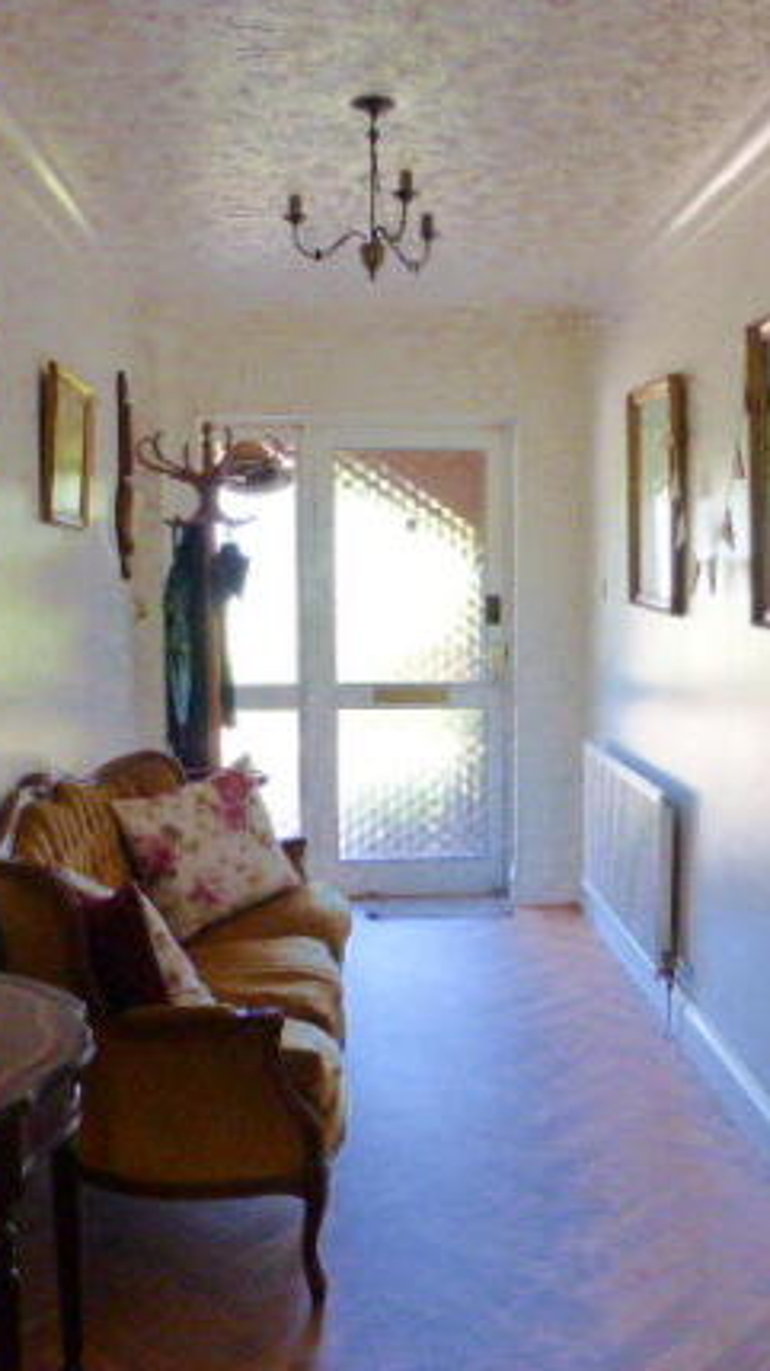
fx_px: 1344
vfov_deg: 54.0
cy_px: 689
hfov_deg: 31.9
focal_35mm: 37
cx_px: 427
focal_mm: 4.3
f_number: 3.3
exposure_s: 1/60
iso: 250
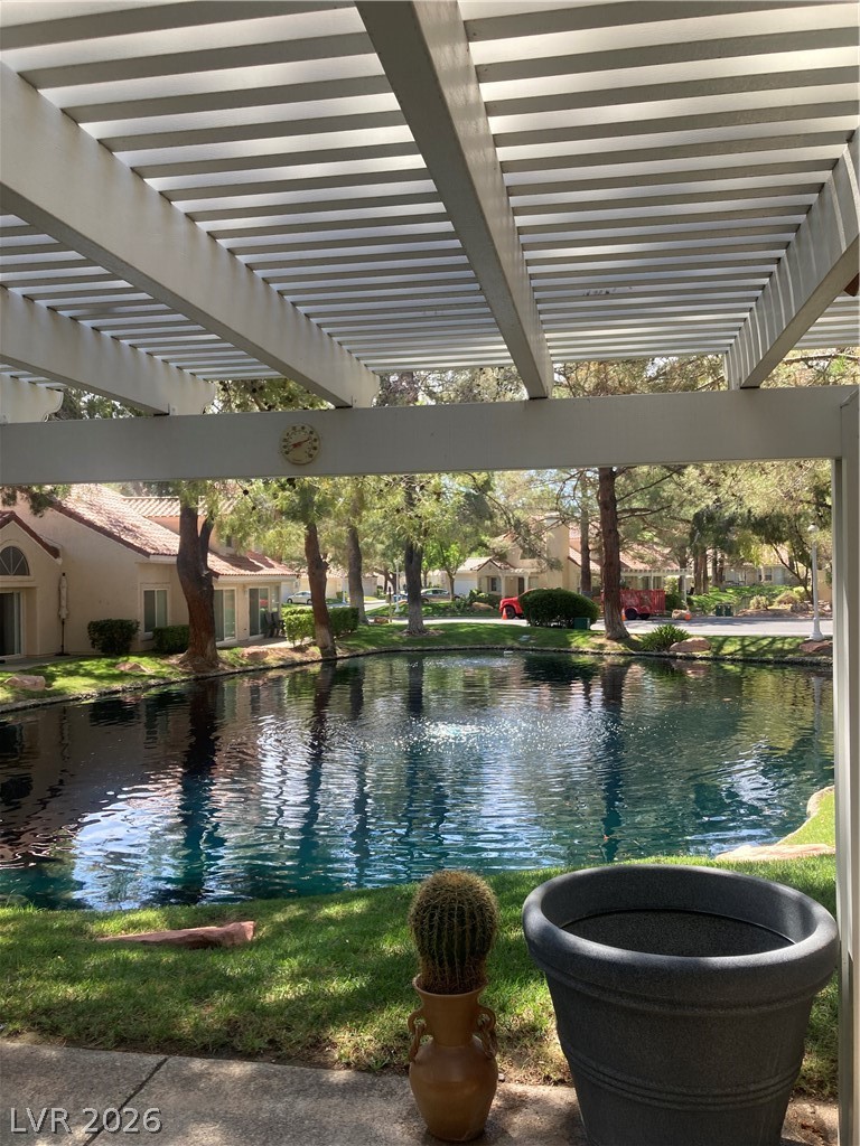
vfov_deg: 63.4
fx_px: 928
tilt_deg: +1.4
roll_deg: +0.8
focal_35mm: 28
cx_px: 430
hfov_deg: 49.7
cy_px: 573
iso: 20
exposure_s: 1/247
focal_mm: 3.99
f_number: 1.8
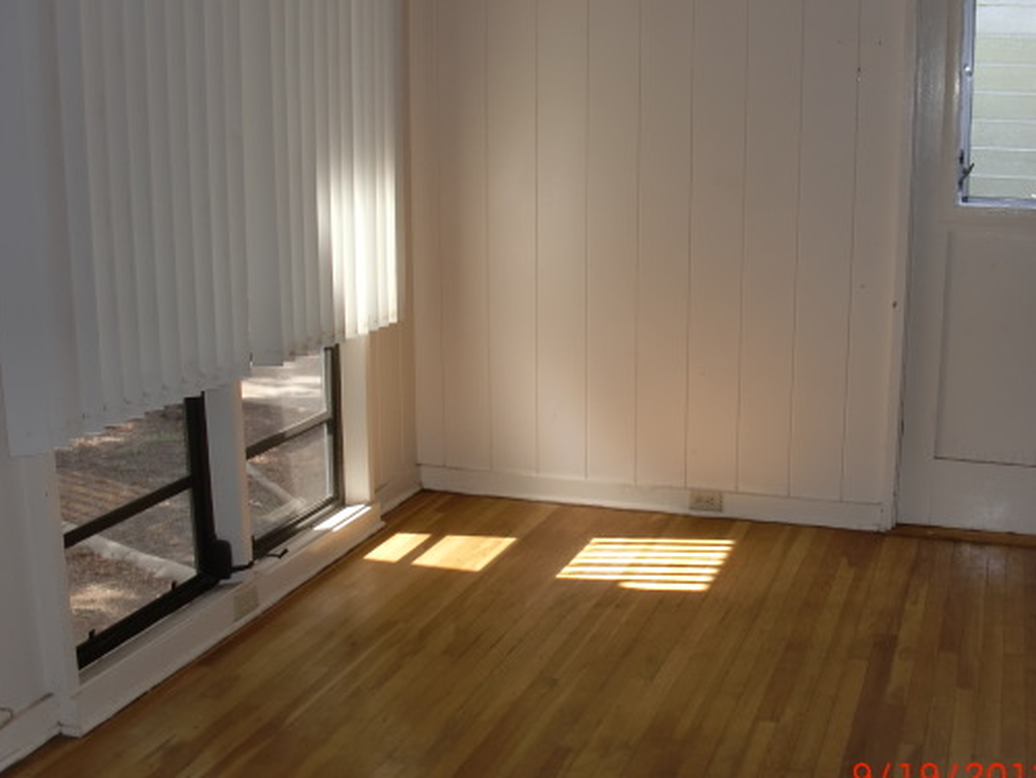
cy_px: 381
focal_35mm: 46
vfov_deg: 31.5
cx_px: 656
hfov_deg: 40.9
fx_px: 1377
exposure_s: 1/125
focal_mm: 6.3
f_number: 2.8
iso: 64
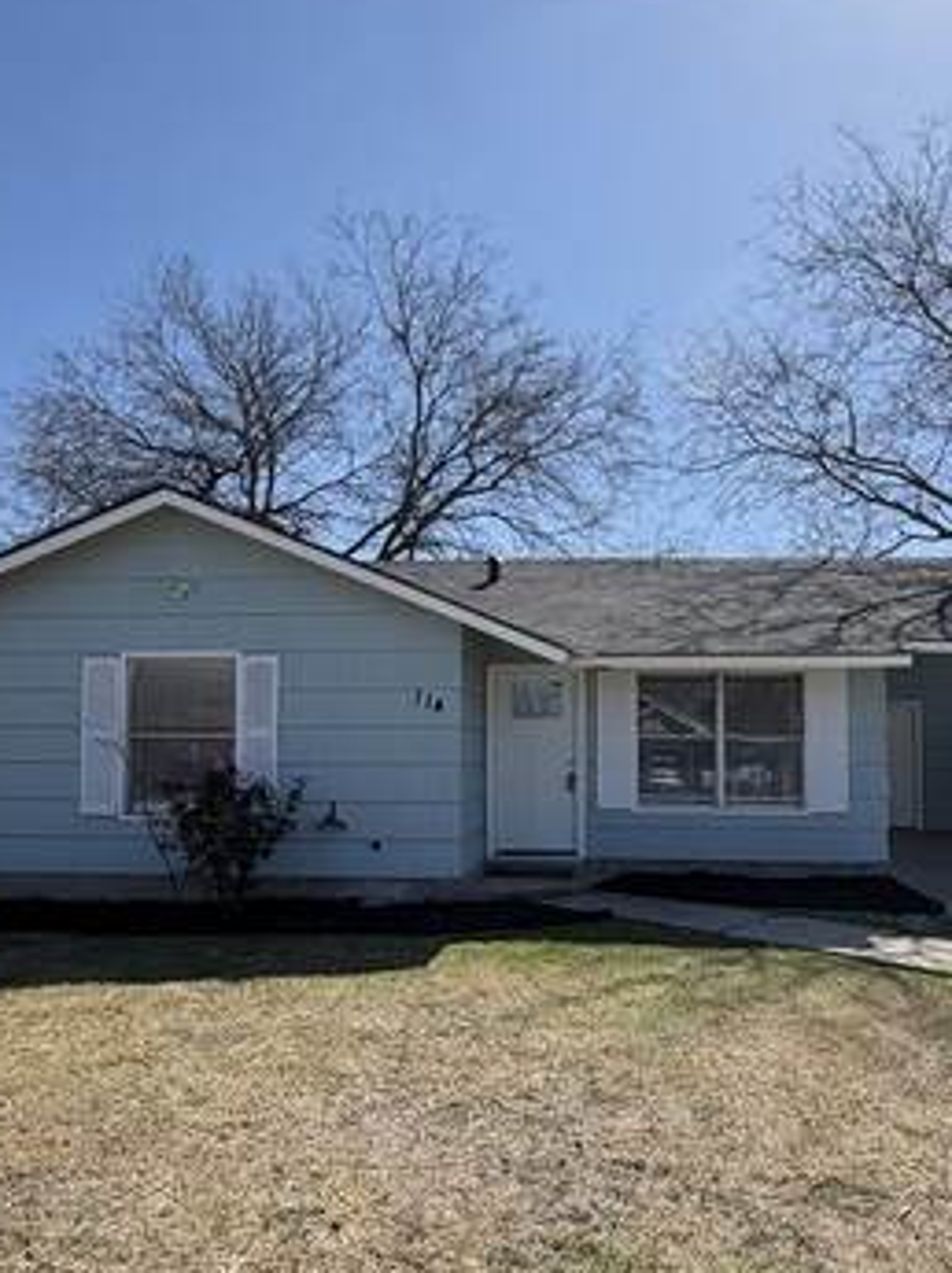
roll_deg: -0.7
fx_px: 955
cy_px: 712
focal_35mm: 26
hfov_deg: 52.8
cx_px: 542
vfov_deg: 67.1
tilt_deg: +2.4
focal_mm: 2.22
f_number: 2.2
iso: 25
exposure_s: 1/830
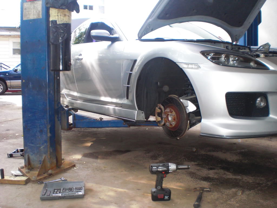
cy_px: 104
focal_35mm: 38
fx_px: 304
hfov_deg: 49.0
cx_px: 138
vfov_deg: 37.7
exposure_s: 1/200
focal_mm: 6.3
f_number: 3.1
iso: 200
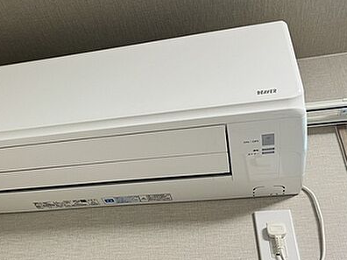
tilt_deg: +35.1
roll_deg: -3.1
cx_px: 106
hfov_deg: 43.9
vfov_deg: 34.3
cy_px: 123
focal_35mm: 42
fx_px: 421
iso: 100
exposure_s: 1/60
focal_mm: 5.1
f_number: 1.6
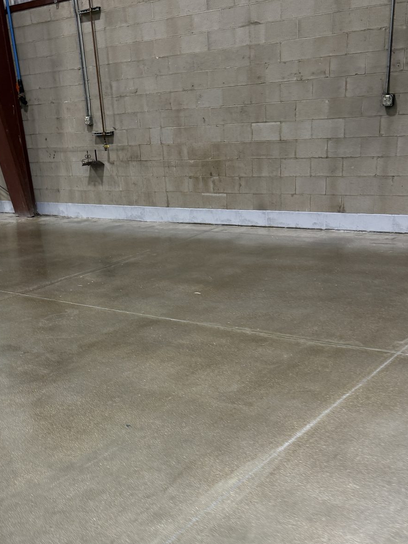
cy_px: 435
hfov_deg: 35.0
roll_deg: +5.5
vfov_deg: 43.6
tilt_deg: -22.1
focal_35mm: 41
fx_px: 644
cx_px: 158
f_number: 1.78
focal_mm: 6.76
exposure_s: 1/60
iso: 125
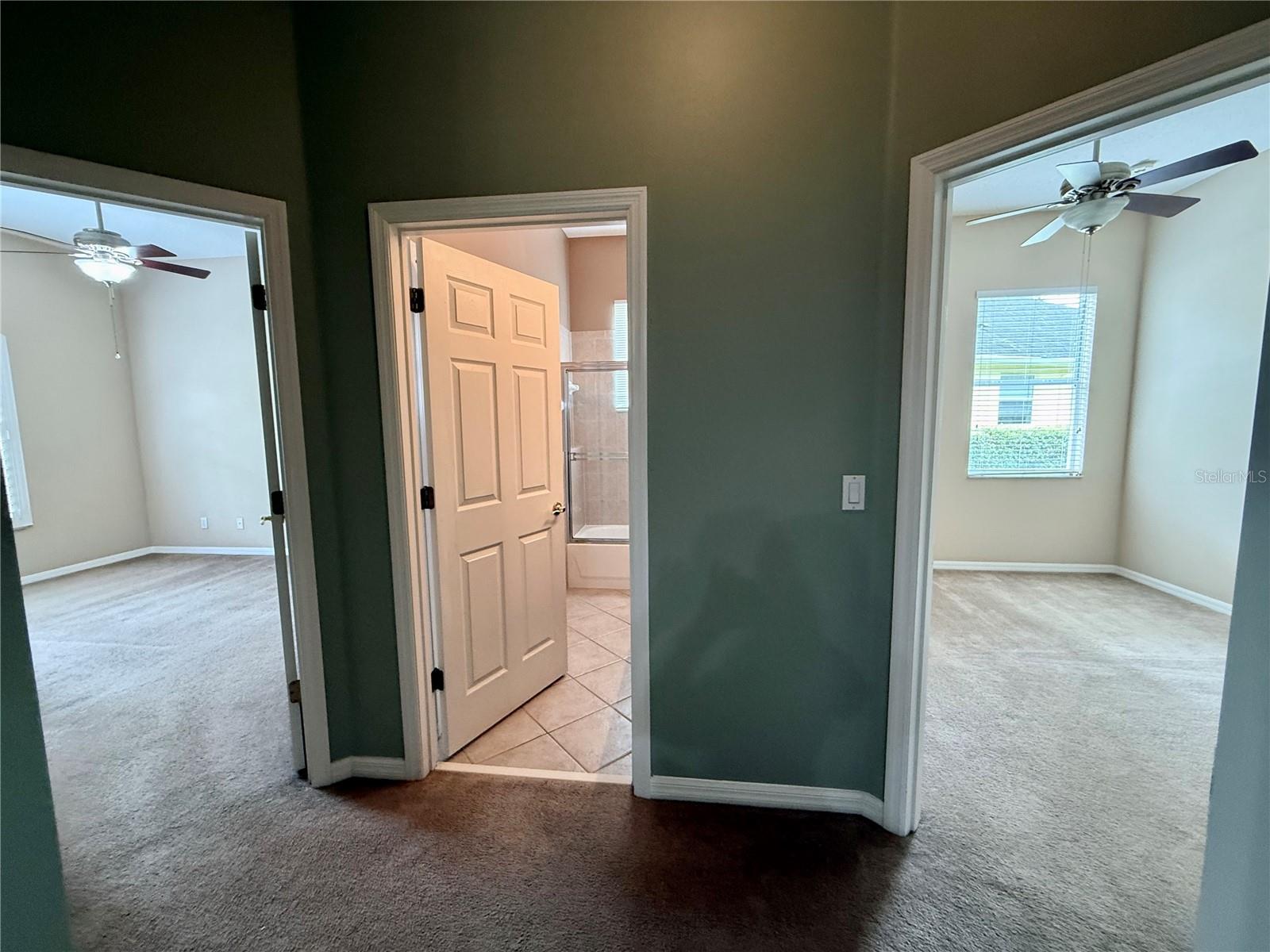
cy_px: 476
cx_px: 635
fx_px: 514
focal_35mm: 14
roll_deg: +1.6
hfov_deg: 102.1
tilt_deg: -5.4
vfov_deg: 85.7
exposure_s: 1/60
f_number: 2.2
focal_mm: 2.22
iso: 400
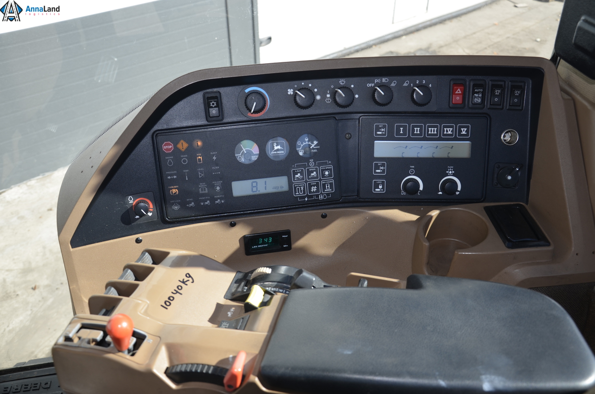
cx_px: 298
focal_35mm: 32
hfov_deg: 59.6
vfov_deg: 41.5
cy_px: 197
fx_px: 520
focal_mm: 21
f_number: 4.5
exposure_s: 1/200
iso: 100
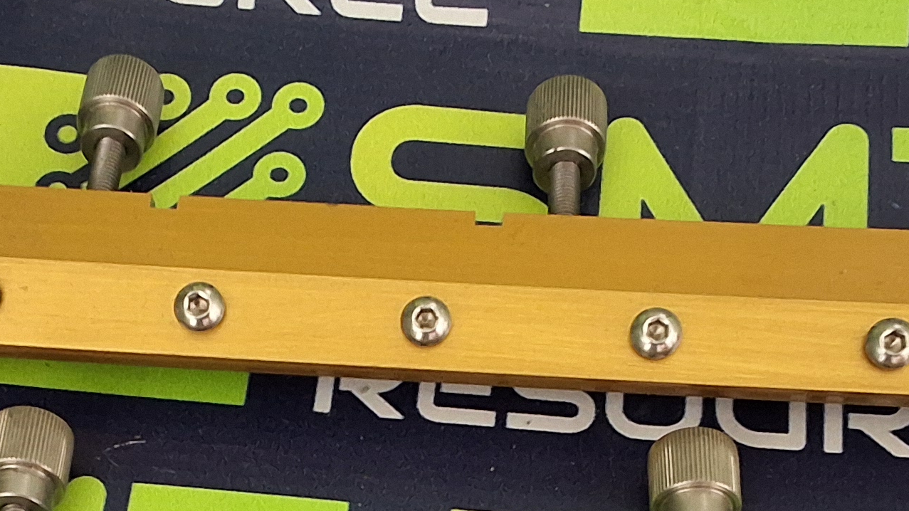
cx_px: 338
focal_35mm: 78
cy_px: 625
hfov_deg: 27.1
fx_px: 1880
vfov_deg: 14.9
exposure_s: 1/24
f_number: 1.9
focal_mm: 2.91
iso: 320
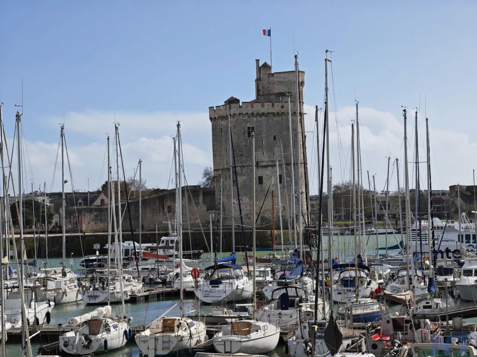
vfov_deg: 15.6
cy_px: 178
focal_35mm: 95
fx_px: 1309
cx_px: 238
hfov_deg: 20.7
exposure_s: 1/1282
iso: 50
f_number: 3
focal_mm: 14.92
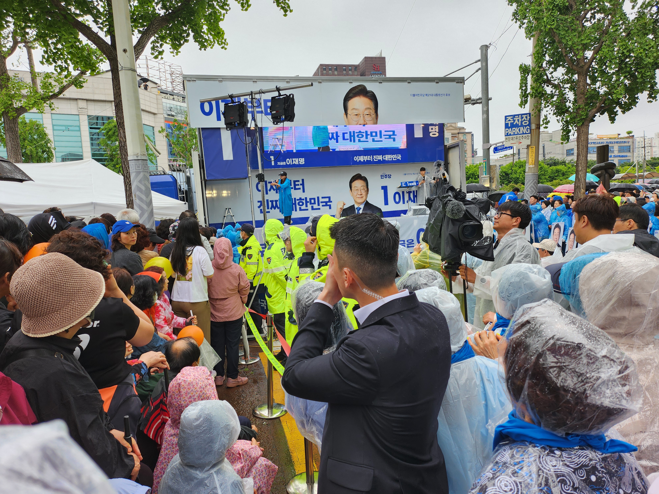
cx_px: 330
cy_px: 247
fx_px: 457
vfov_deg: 56.8
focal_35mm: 24
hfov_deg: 71.6
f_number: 1.8
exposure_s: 1/180
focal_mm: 5
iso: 50
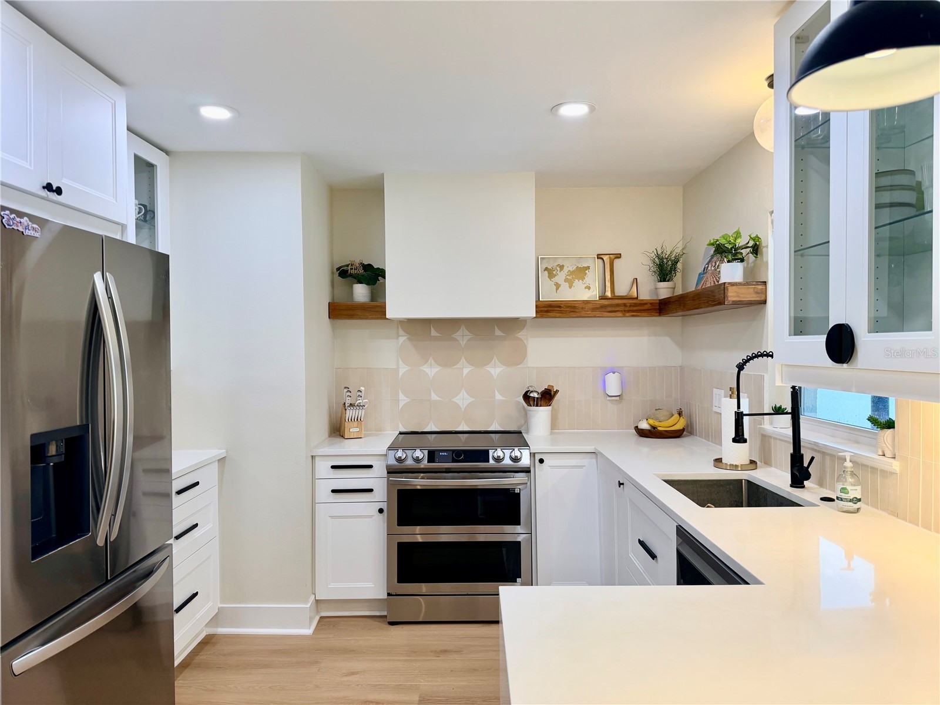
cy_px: 352
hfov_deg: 71.6
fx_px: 652
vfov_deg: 56.8
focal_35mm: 24
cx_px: 470
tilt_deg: -0.4
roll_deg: +0.1
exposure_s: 1/120
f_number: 1.78
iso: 100
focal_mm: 6.76
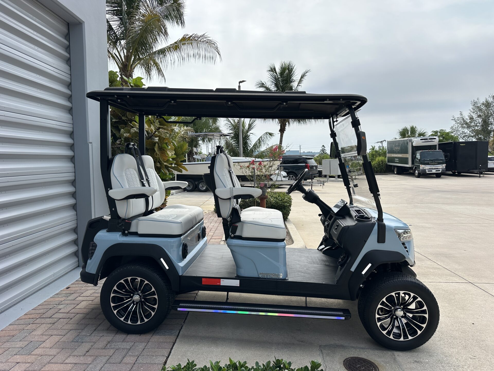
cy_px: 186
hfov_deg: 71.6
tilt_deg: -3.8
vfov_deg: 56.8
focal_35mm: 24
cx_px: 247
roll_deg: +0.3
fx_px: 343
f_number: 1.78
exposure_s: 1/5000
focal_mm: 6.86
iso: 80
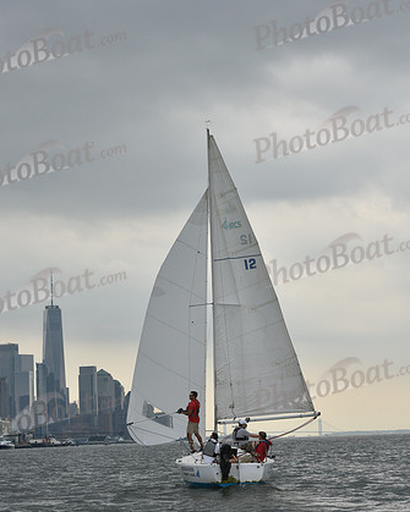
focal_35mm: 91
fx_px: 1381
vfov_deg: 21.0
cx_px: 190
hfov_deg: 16.9
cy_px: 213
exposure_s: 1/1250
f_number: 7.1
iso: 320
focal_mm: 70
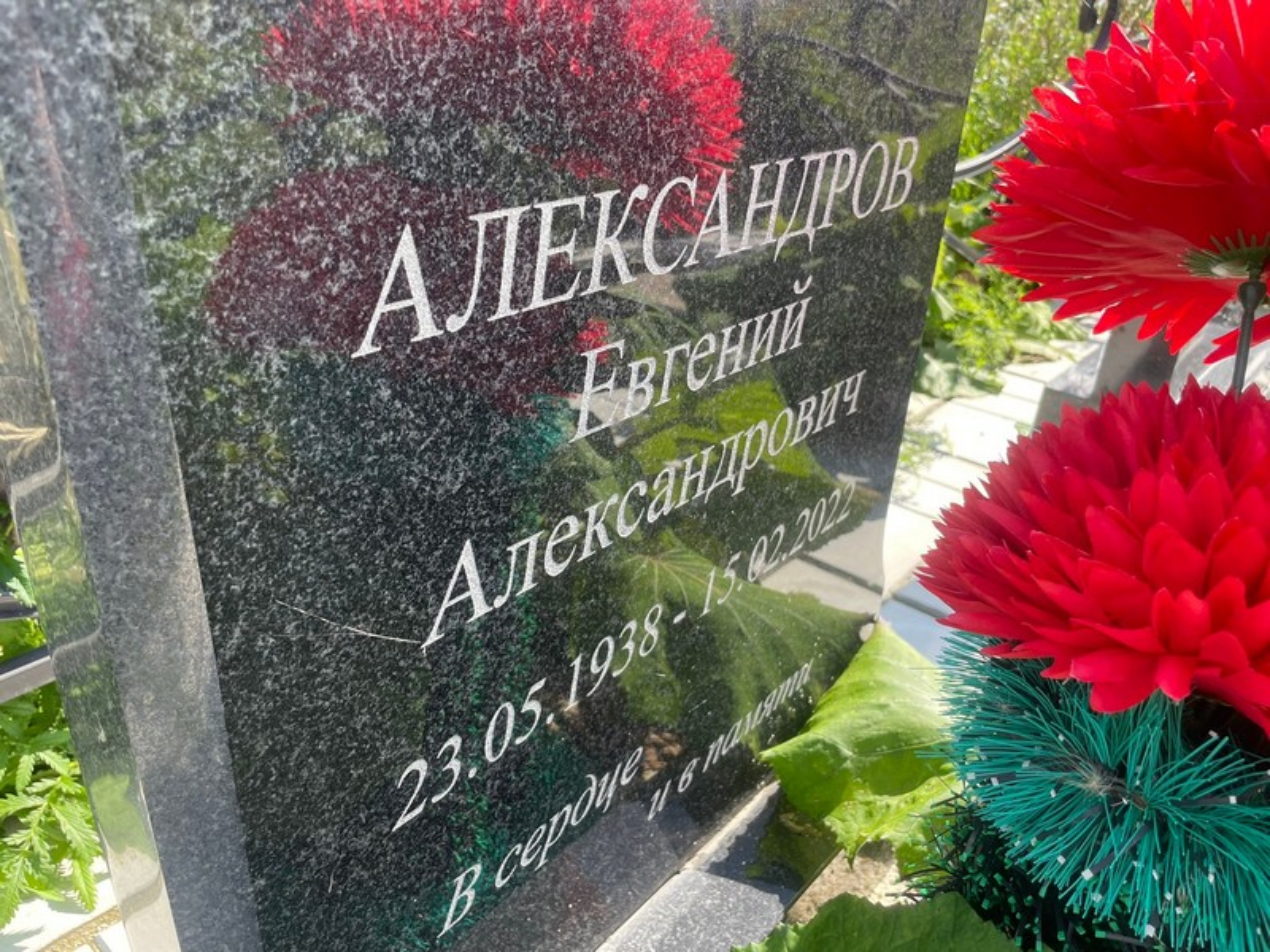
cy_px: 476
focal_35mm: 26
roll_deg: -3.6
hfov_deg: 67.3
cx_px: 635
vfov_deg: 53.1
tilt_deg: -26.5
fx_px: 954
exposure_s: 1/477
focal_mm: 4.2
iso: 32
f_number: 1.6
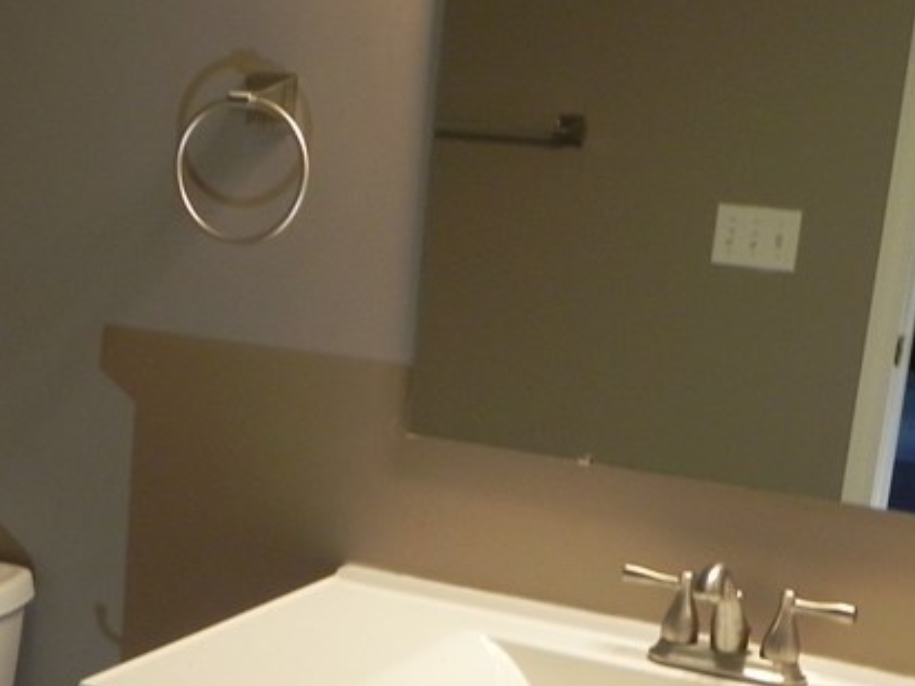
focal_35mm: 72
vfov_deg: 19.9
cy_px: 670
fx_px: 1903
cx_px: 47
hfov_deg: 25.9
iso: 230
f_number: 4
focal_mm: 5.2
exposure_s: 1/29
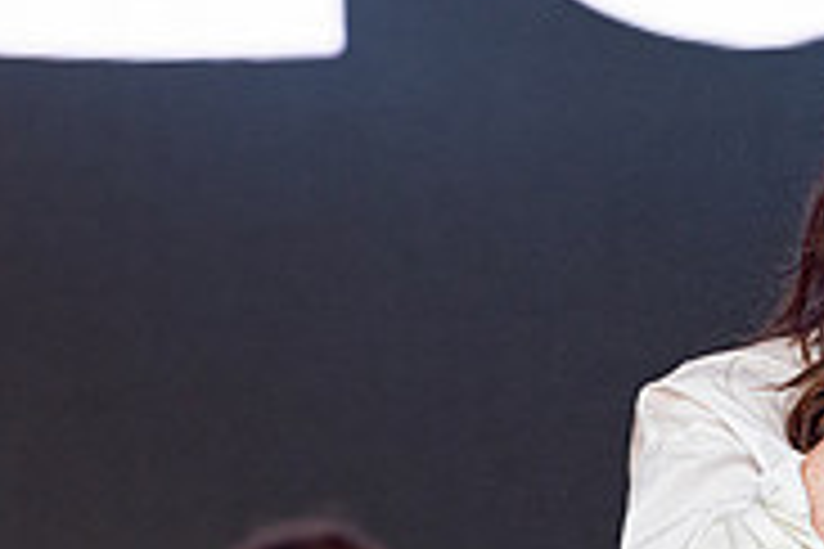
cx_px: 1024
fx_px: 18149
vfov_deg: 1.7
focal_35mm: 793
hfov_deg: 2.6
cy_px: 278
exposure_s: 1/1000
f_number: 5
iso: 900
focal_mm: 200
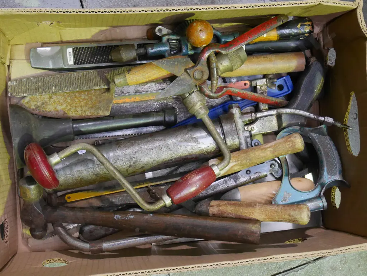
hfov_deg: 35.5
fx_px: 573
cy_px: 138
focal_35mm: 54
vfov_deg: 27.1
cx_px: 184
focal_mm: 27
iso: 3200
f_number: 5.3
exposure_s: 1/40
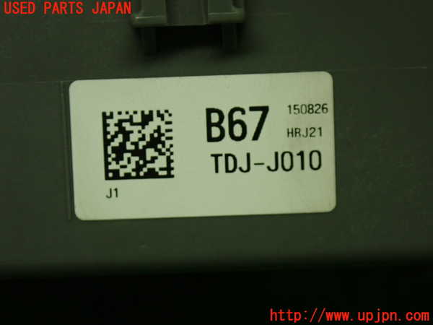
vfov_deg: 16.8
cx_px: 216
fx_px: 1101
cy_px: 162
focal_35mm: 88
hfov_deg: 22.3
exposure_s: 1/80
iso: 500
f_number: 4.5
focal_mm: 15.66
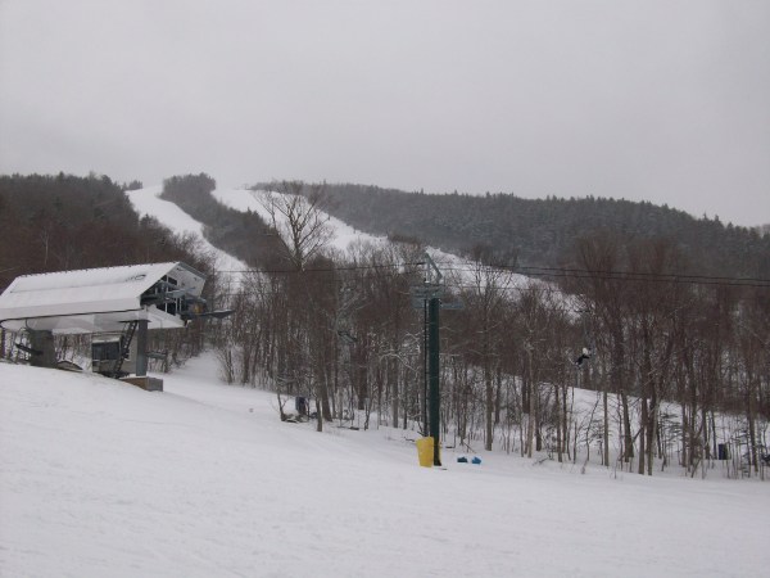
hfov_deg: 54.0
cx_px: 385
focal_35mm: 34
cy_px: 289
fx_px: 756
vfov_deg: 41.8
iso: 64
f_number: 5.5
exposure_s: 1/347
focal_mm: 5.7
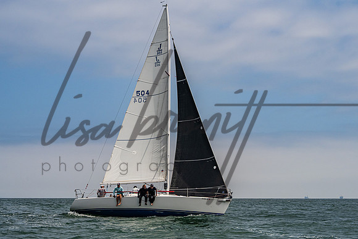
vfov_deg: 16.8
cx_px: 178
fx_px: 810
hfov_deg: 24.9
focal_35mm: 81
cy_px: 130
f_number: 8
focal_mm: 70
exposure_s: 1/4000
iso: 500
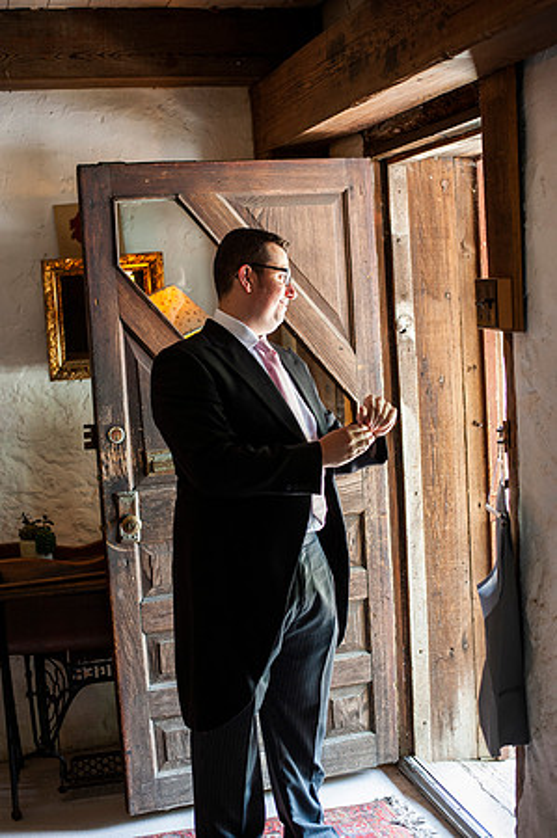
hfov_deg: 26.9
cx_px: 278
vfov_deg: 39.6
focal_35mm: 50
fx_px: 1163
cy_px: 419
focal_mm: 50
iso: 1000
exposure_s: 1/100
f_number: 2.8
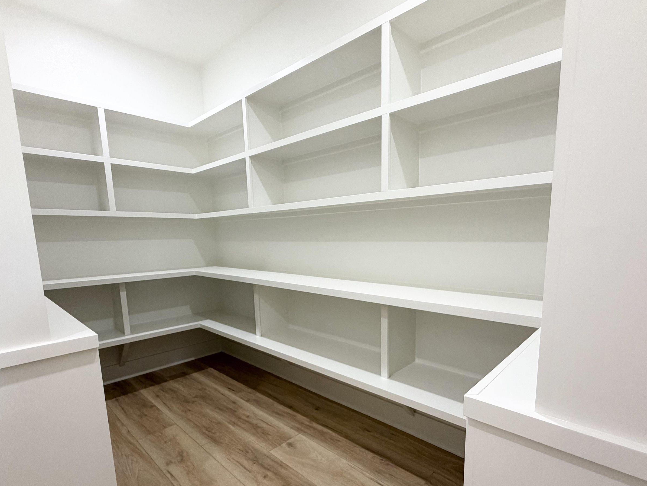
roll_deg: +1.6
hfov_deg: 87.7
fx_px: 336
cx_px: 340
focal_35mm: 18
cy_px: 287
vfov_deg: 71.0
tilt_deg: -8.8
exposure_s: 1/120
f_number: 2.2
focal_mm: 2.22
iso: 250
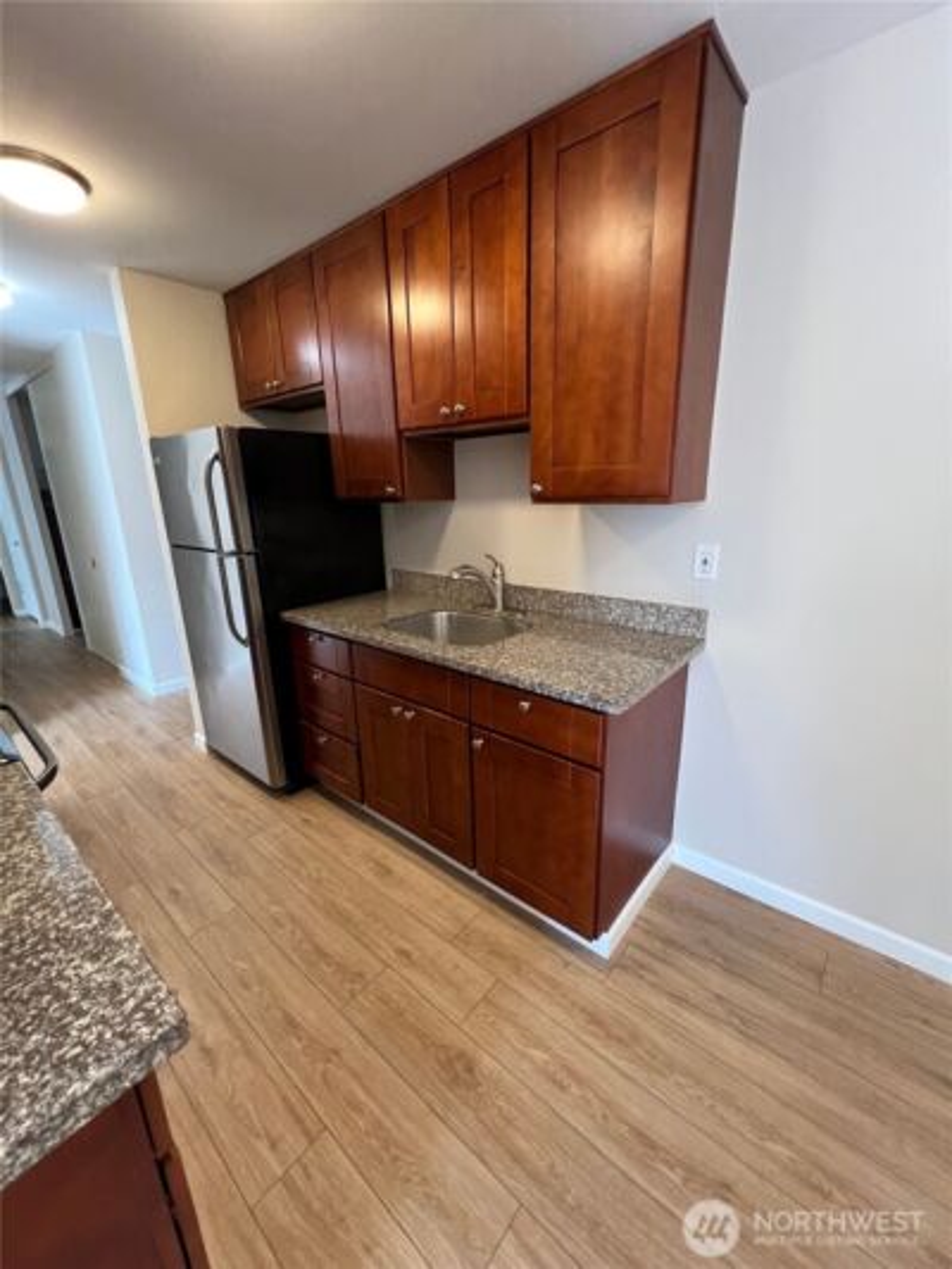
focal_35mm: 13
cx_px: 476
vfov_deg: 106.2
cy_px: 634
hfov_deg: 89.9
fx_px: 477
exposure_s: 1/60
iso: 400
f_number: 1.8
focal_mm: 1.57
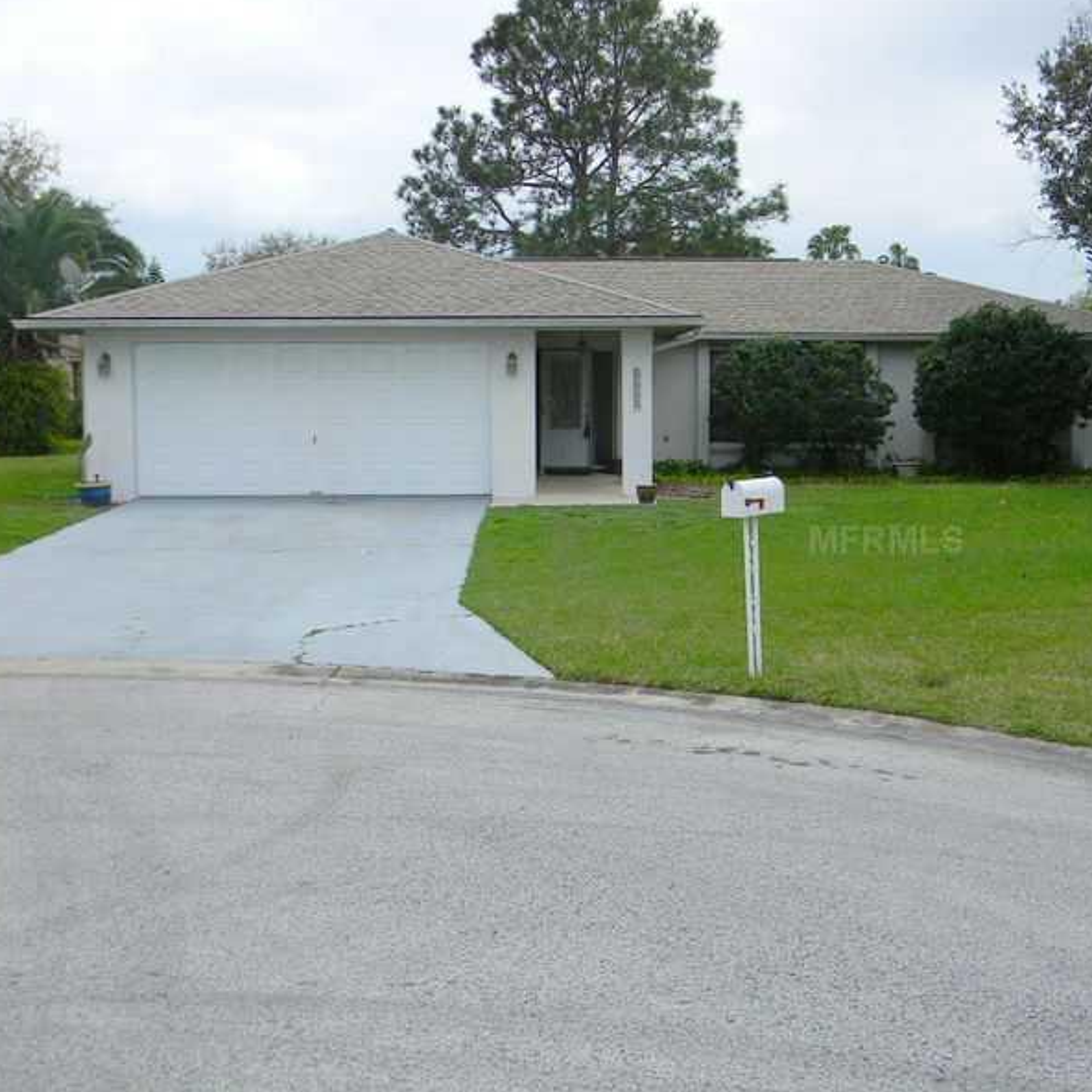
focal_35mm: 49
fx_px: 1749
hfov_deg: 34.6
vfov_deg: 34.7
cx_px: 657
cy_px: 540
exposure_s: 1/718
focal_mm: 7.3
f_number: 3.8
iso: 80
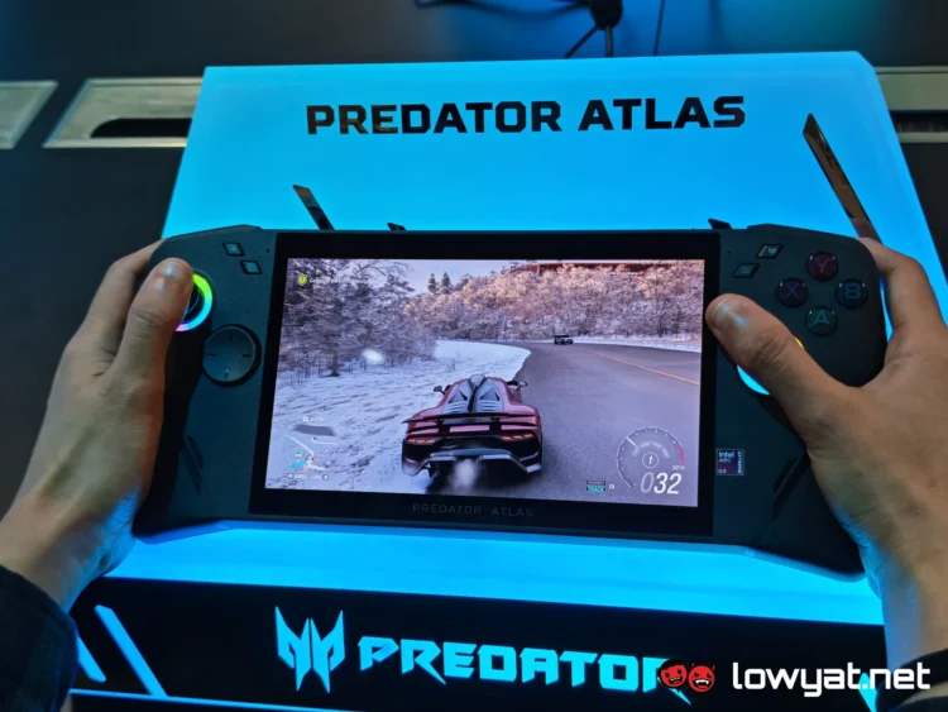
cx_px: 474
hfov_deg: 41.2
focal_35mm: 46
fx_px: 1260
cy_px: 356
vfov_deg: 31.5
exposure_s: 1/100
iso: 50
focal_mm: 5.4
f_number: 1.6
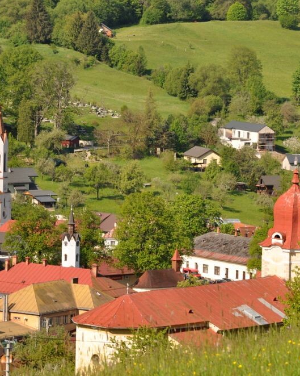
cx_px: 116
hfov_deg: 6.5
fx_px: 2643
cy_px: 188
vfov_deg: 8.1
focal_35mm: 238
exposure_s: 1/60
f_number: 11
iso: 200
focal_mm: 112
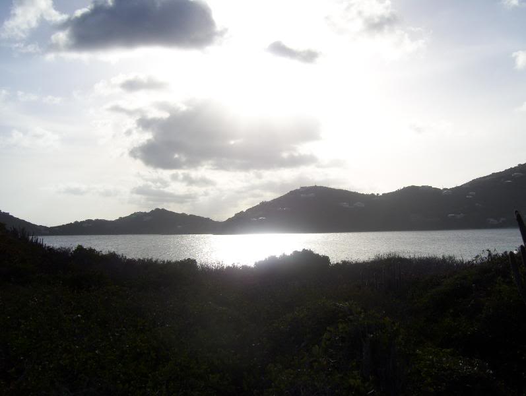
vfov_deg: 39.7
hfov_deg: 51.3
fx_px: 548
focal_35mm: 36
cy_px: 198
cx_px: 263
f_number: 4.8
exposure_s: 1/1000
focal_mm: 6
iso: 80
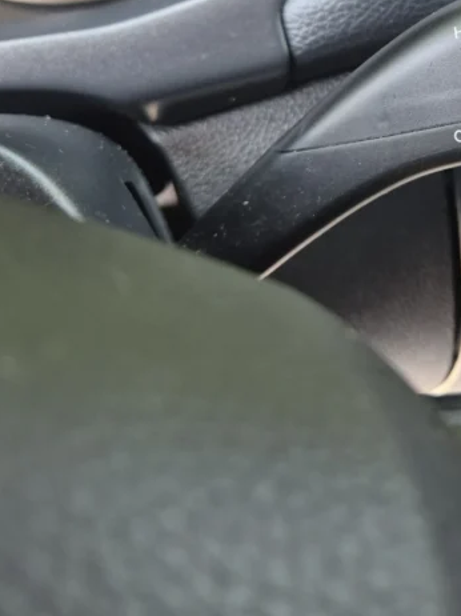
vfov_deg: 34.3
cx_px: 489
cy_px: 8
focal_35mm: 51
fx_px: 906
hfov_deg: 26.6
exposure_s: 1/180
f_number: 1.8
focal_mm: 5.4
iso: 200
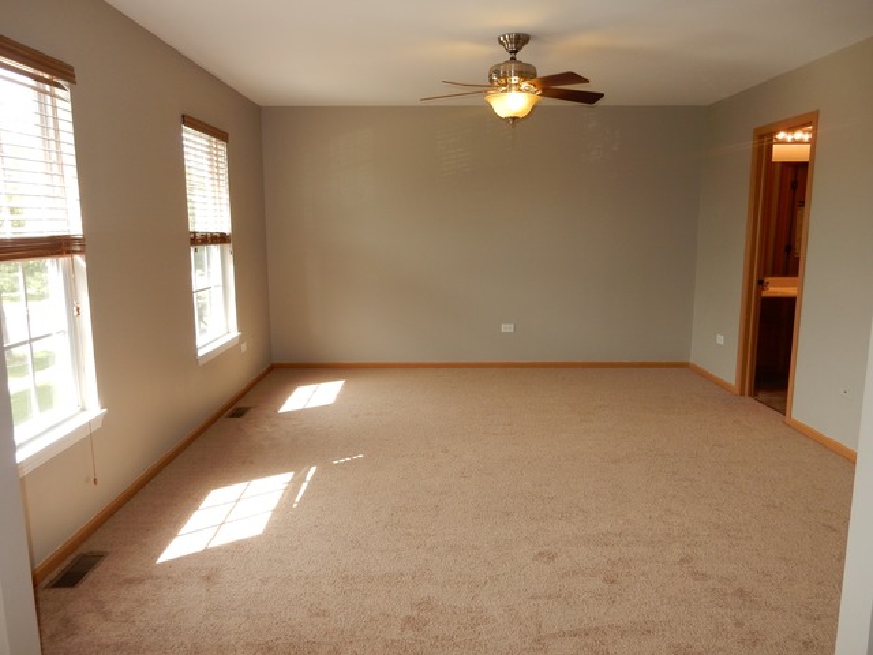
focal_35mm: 25
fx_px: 630
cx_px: 436
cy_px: 328
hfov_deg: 69.4
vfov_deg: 54.9
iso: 125
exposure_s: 1/80
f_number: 3.7
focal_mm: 4.5
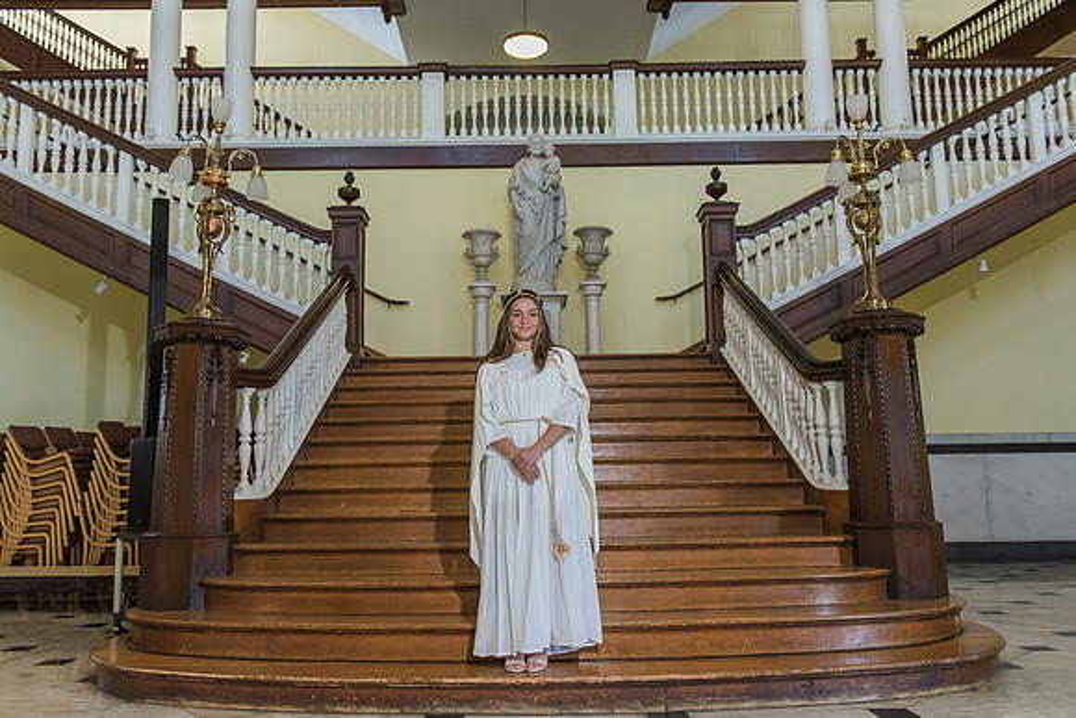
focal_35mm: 29
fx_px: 881
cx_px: 529
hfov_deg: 62.8
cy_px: 359
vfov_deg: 44.4
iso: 2000
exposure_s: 1/125
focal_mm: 28
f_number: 3.5
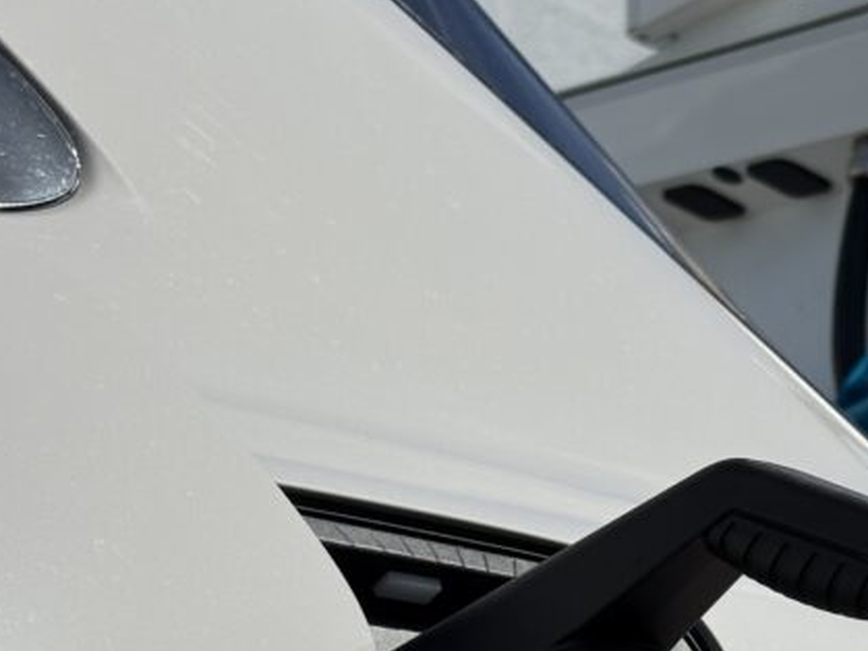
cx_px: 849
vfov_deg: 11.6
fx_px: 3184
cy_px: 622
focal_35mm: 127
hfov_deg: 15.3
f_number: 1.6
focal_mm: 5.96
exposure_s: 1/4630
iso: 25
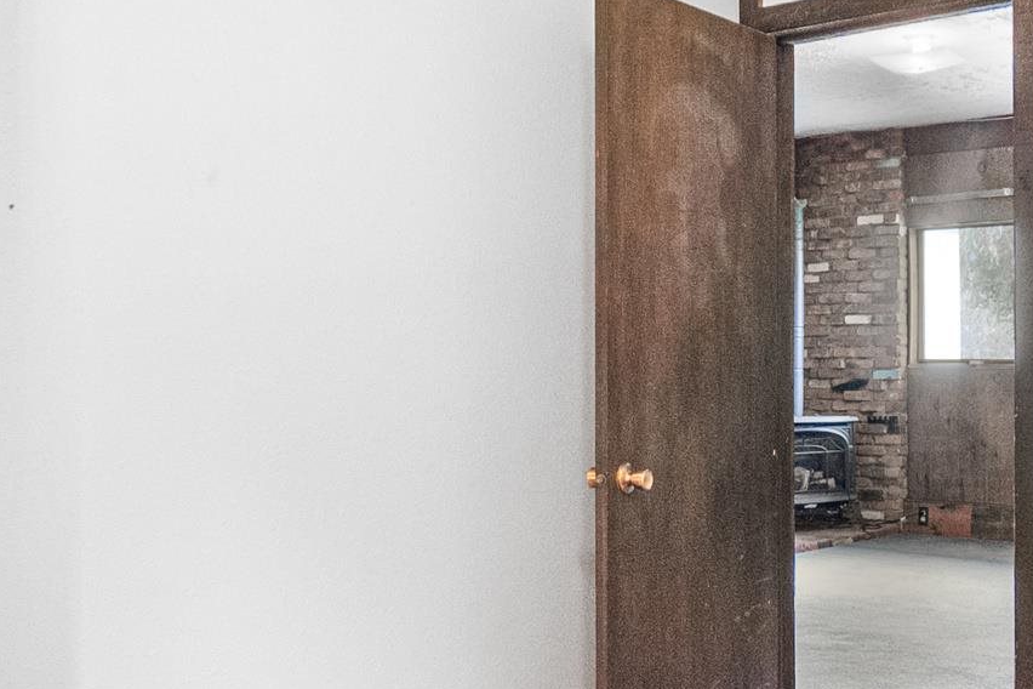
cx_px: 776
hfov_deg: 43.1
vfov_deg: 30.3
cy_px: 443
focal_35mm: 44
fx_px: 1262
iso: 2000
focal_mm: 10
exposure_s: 1/10
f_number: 5.6
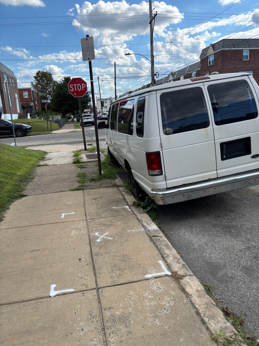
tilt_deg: -13.4
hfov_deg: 53.1
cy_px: 173
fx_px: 259
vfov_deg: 67.3
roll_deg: +5.0
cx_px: 130
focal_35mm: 26
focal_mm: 5.96
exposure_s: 1/1399
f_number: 1.6
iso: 50
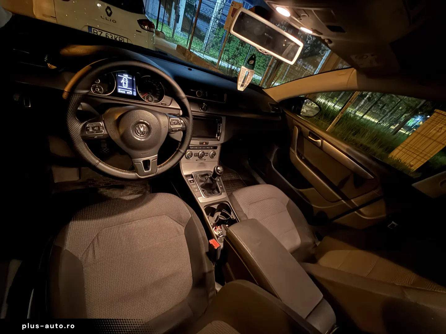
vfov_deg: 85.7
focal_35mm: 14
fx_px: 180
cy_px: 167
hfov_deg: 102.1
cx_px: 223
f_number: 2.2
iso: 1250
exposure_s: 1/4
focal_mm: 2.22
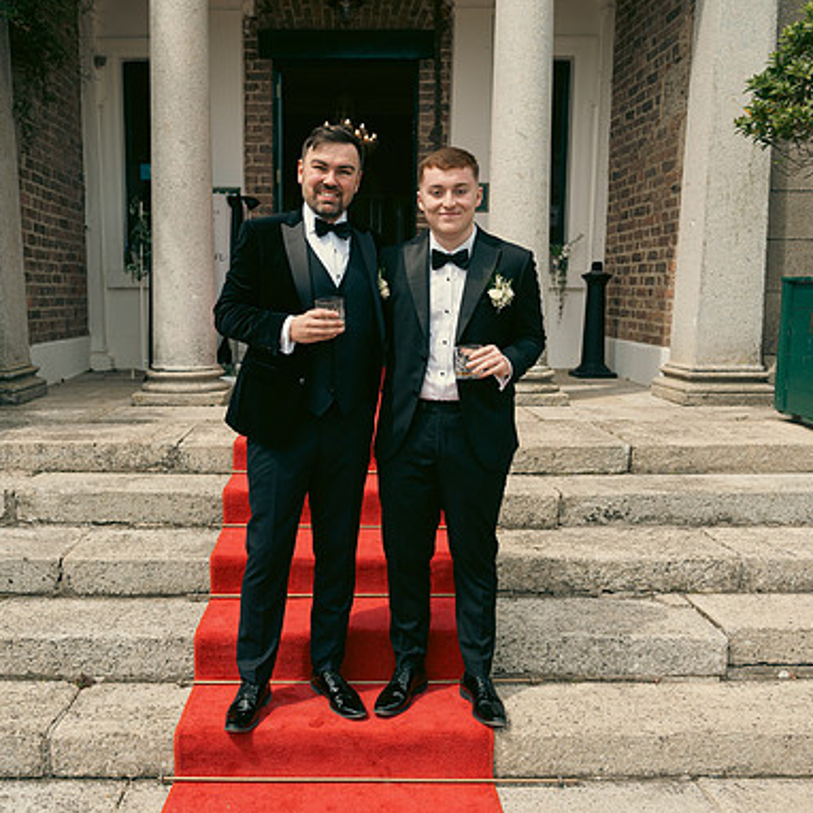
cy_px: 410
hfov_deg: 52.2
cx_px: 330
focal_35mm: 31
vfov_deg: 52.5
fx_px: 824
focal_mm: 24
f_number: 3.5
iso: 125
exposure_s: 1/1250
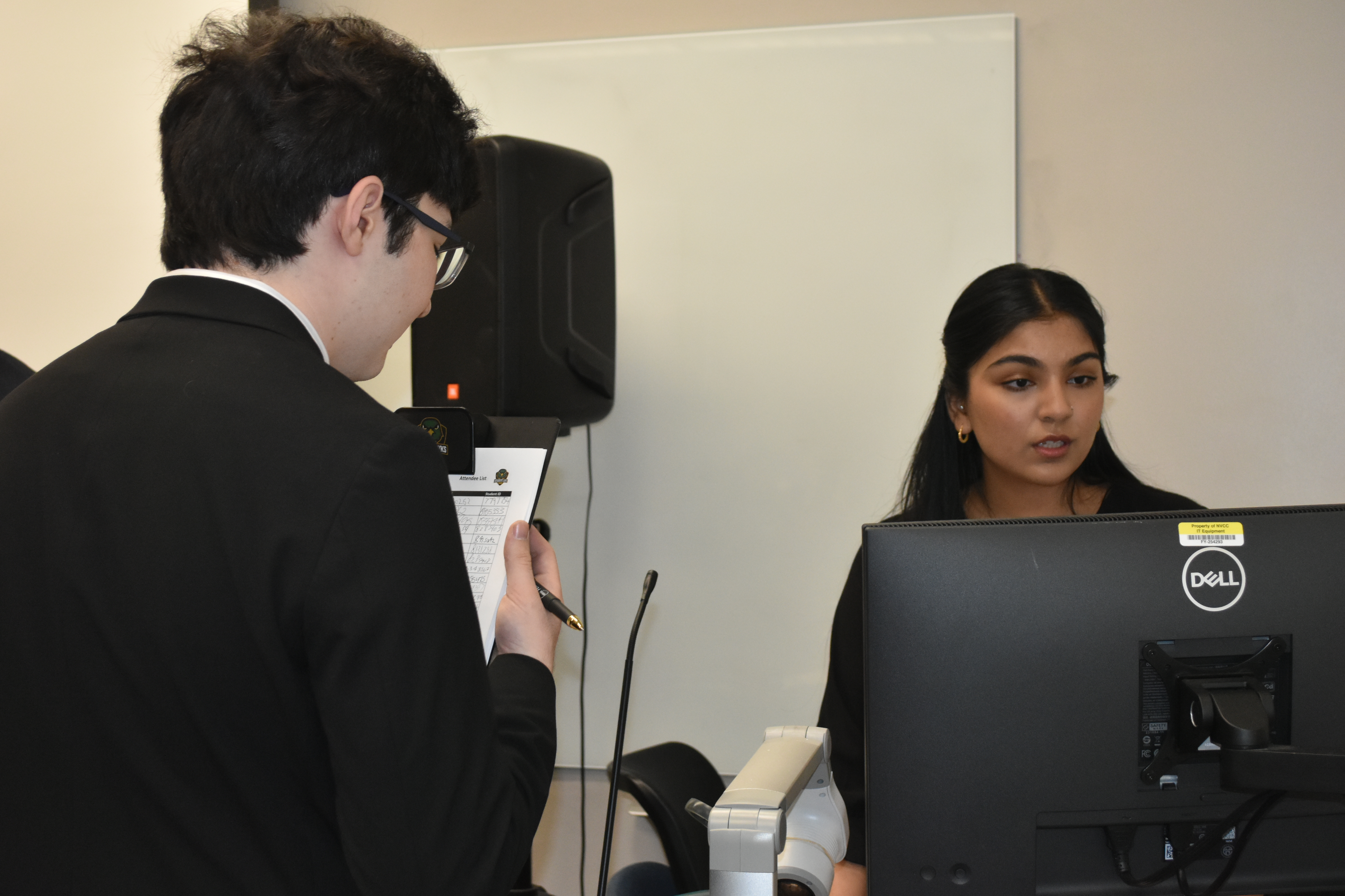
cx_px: 672
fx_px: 2129
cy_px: 448
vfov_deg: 23.8
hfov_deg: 35.1
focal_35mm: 57
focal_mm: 38
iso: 1600
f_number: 5
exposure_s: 1/125
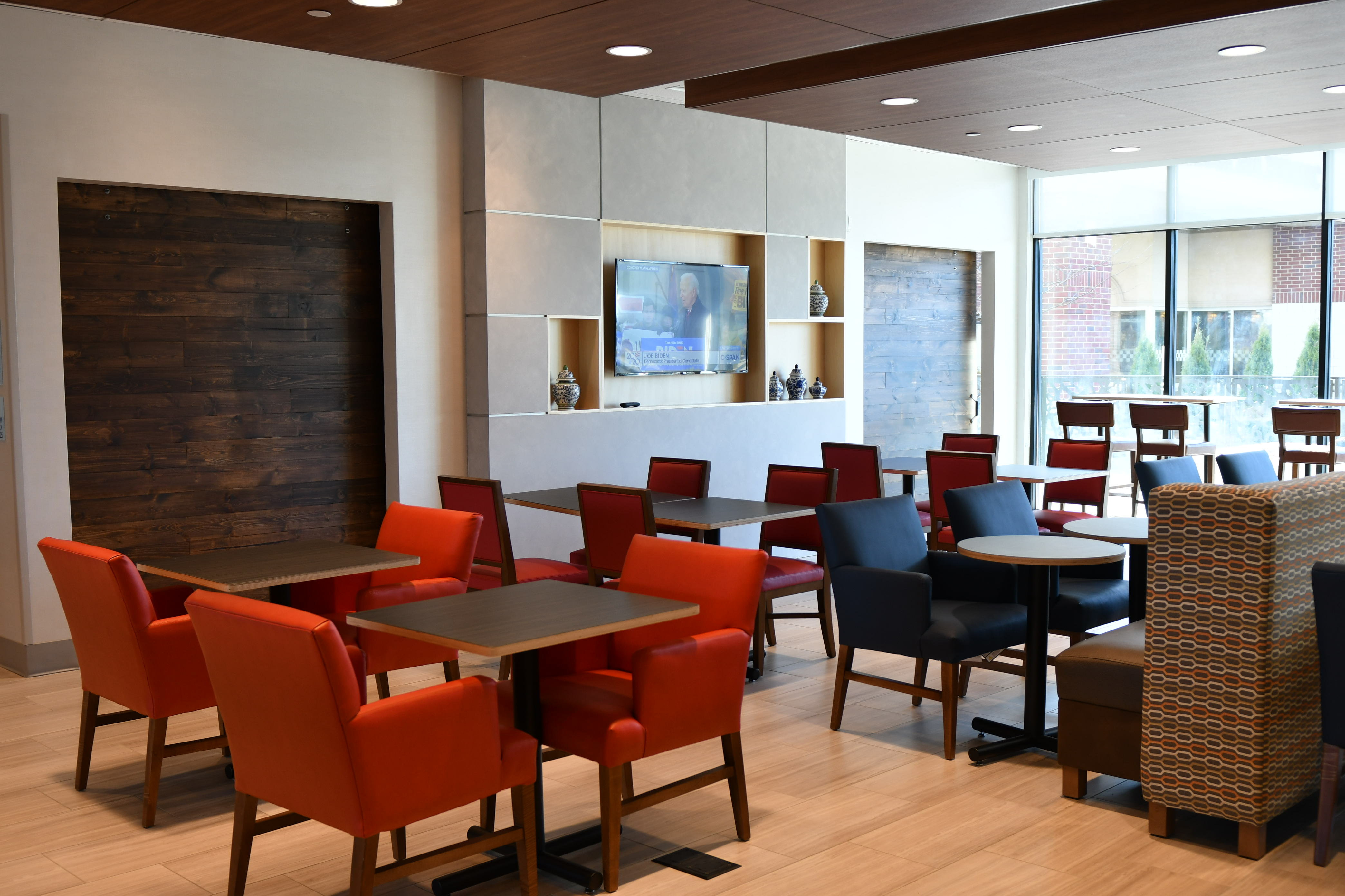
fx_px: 1345
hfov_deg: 53.1
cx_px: 672
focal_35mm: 36
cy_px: 448
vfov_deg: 36.9
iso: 250
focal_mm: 24
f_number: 2.8
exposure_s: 1/100
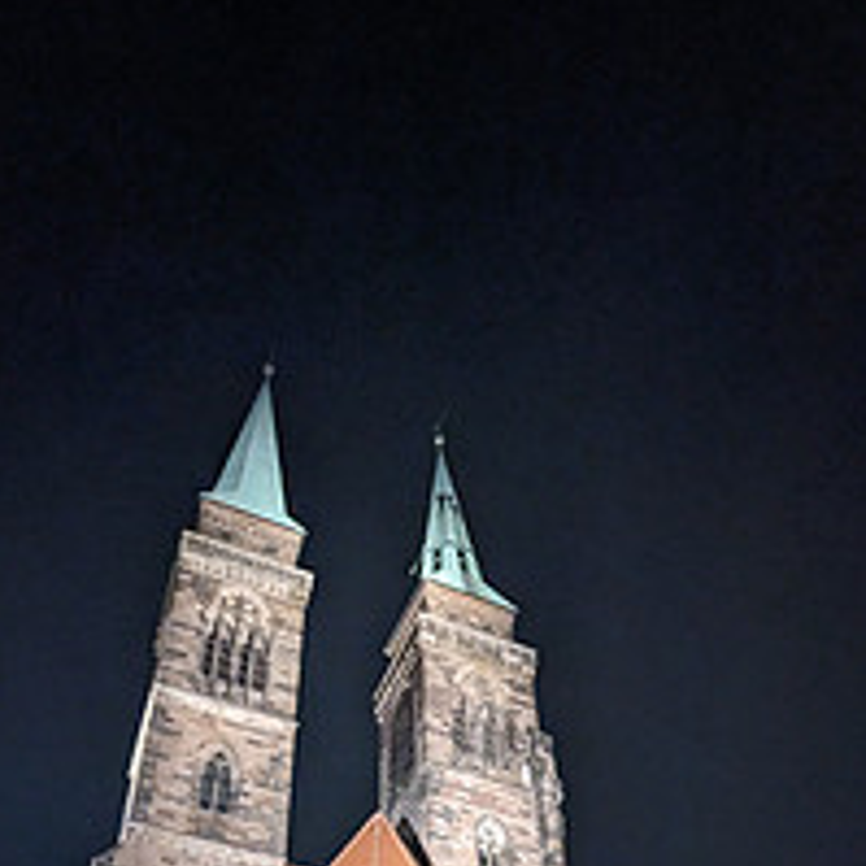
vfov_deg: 42.0
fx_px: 906
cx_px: 370
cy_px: 923
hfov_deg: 50.9
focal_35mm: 32
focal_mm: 2.35
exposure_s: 1/16.7
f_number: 2.2
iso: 2258
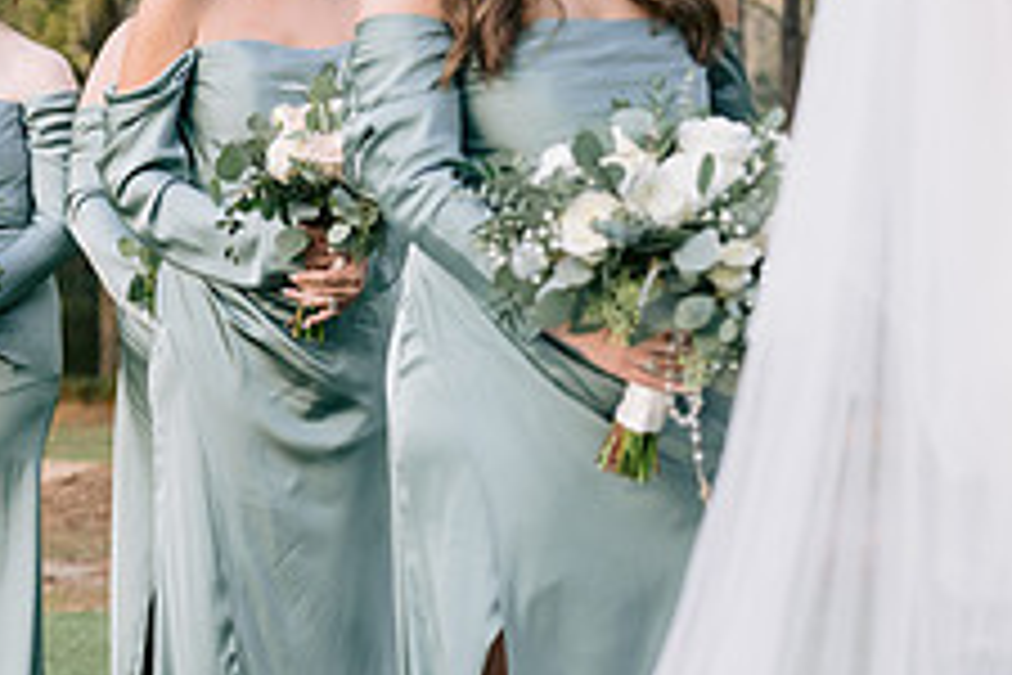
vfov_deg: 10.6
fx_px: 3626
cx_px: -225
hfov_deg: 15.3
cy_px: 335
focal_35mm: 129
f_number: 2.8
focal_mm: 50
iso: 400
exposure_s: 1/500
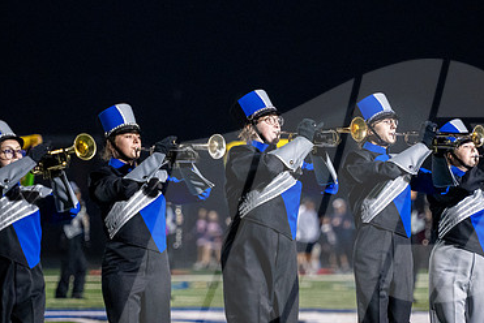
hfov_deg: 6.6
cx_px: 367
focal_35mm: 312
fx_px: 4198
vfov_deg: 4.4
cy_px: 190
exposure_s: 1/1000
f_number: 2.8
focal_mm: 170
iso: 5000
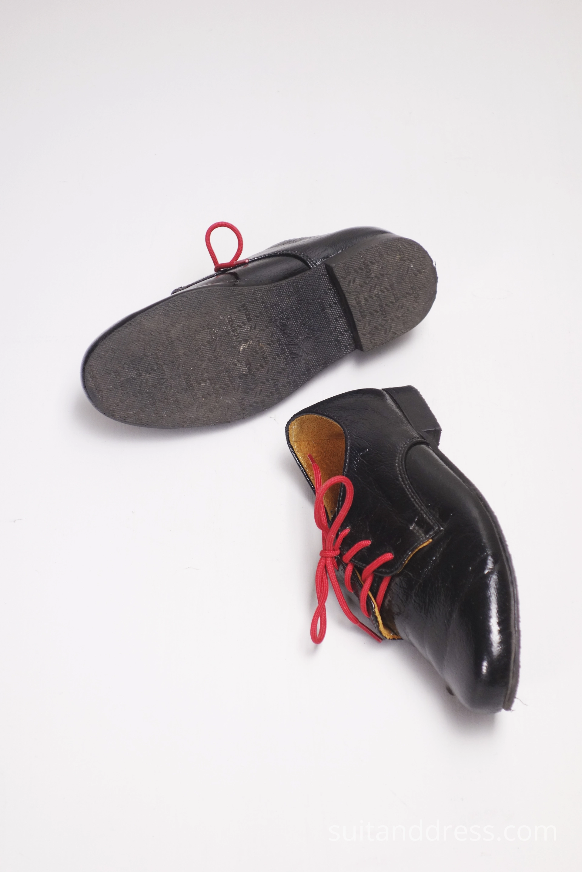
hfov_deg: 16.3
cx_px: 291
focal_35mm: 84
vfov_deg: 24.2
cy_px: 436
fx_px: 2037
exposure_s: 1/100
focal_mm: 31.15
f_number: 4.5
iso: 320
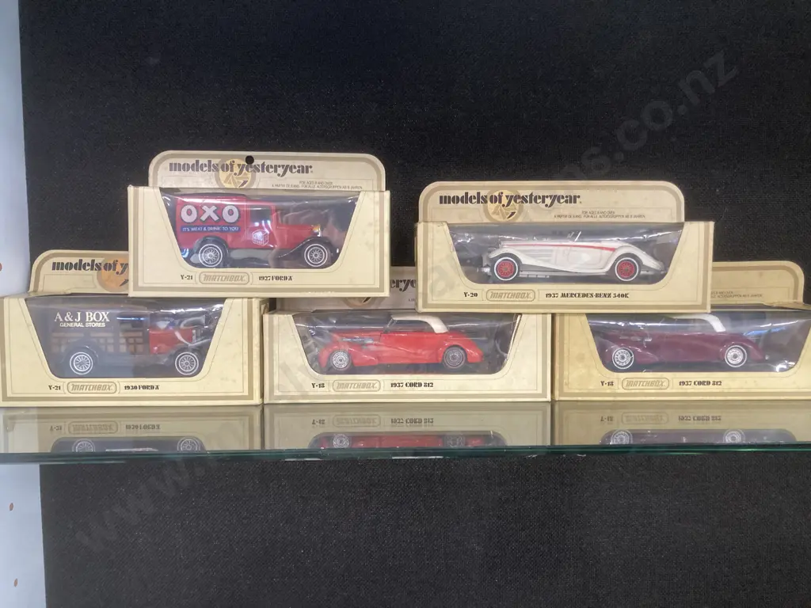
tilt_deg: -4.0
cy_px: 304
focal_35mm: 28
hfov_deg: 63.4
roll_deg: -0.6
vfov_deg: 49.7
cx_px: 406
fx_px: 656
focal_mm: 3.99
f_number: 1.8
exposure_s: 1/50
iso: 200
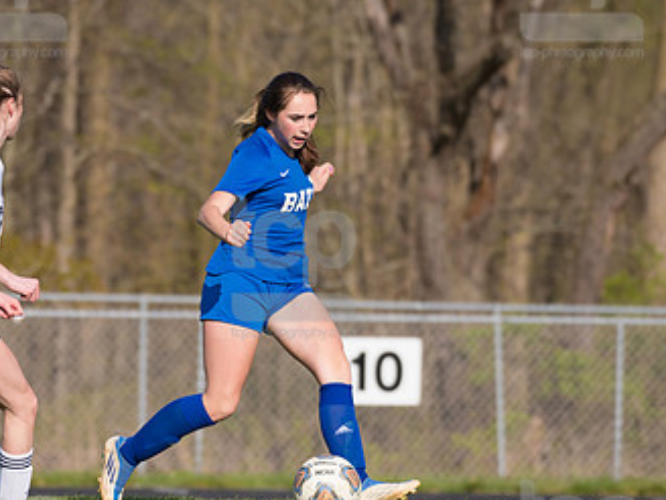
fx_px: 9812
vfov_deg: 2.9
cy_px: 267
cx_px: 294
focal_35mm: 510
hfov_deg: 3.9
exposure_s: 1/1600
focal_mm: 300
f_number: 5.6
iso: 250
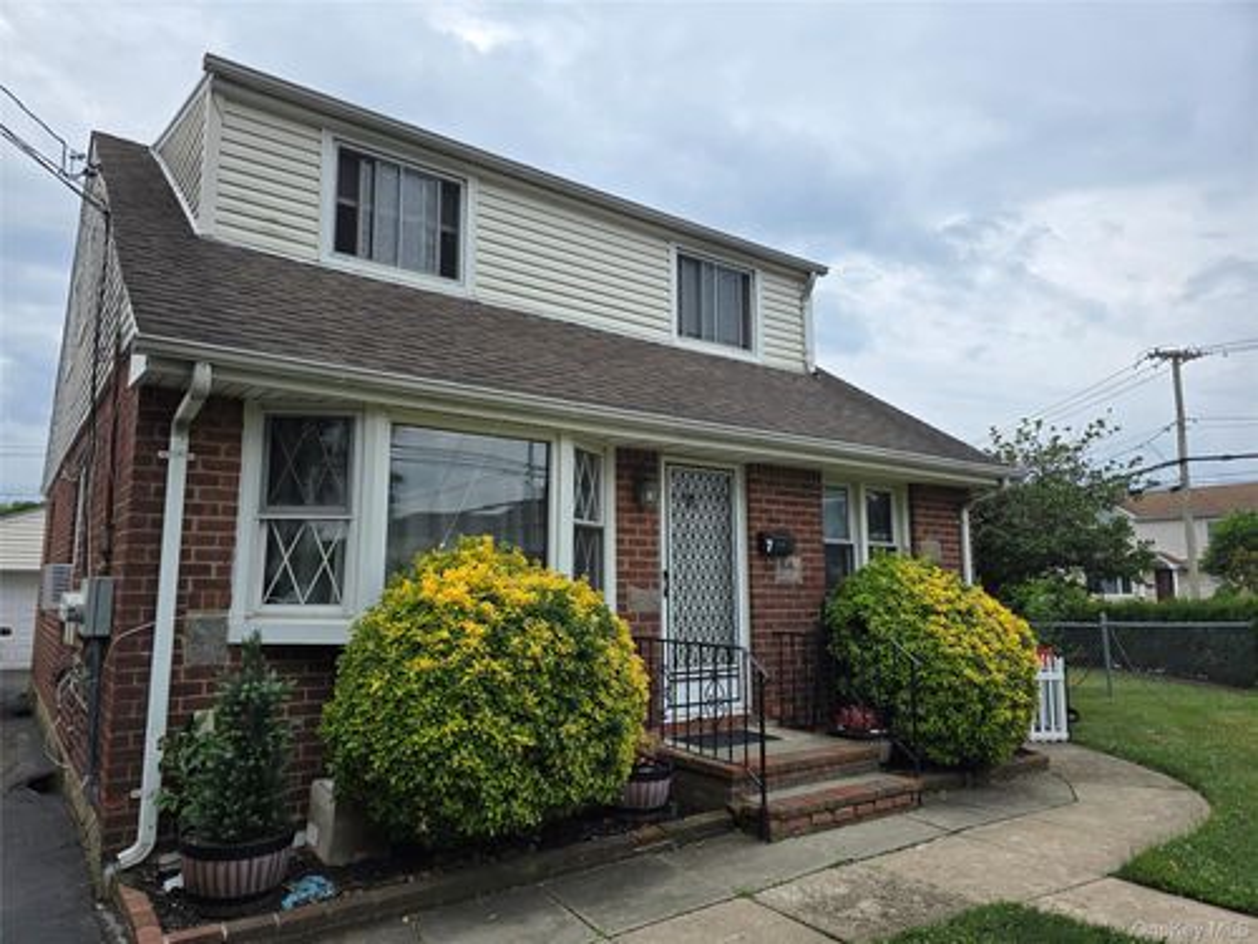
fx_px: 836
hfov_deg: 73.9
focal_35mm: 23
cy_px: 472
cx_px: 629
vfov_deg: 58.9
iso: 12
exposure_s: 1/371
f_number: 1.7
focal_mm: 6.3
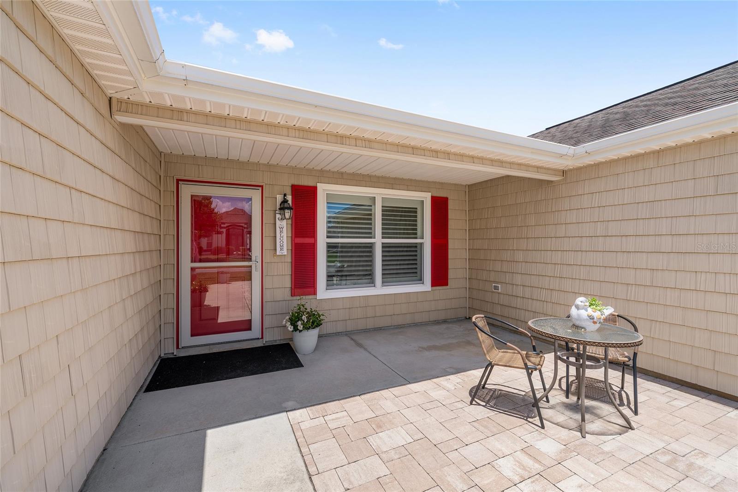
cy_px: 246
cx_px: 369
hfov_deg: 100.4
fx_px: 307
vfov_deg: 77.3
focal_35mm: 15
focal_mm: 15
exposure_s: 1/250
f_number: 8
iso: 125
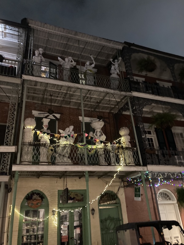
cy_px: 122
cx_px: 92
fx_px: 198
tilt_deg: +29.3
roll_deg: +4.6
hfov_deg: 49.7
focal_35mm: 28
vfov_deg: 63.4
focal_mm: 3.99
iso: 640
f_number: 1.8
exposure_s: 1/17
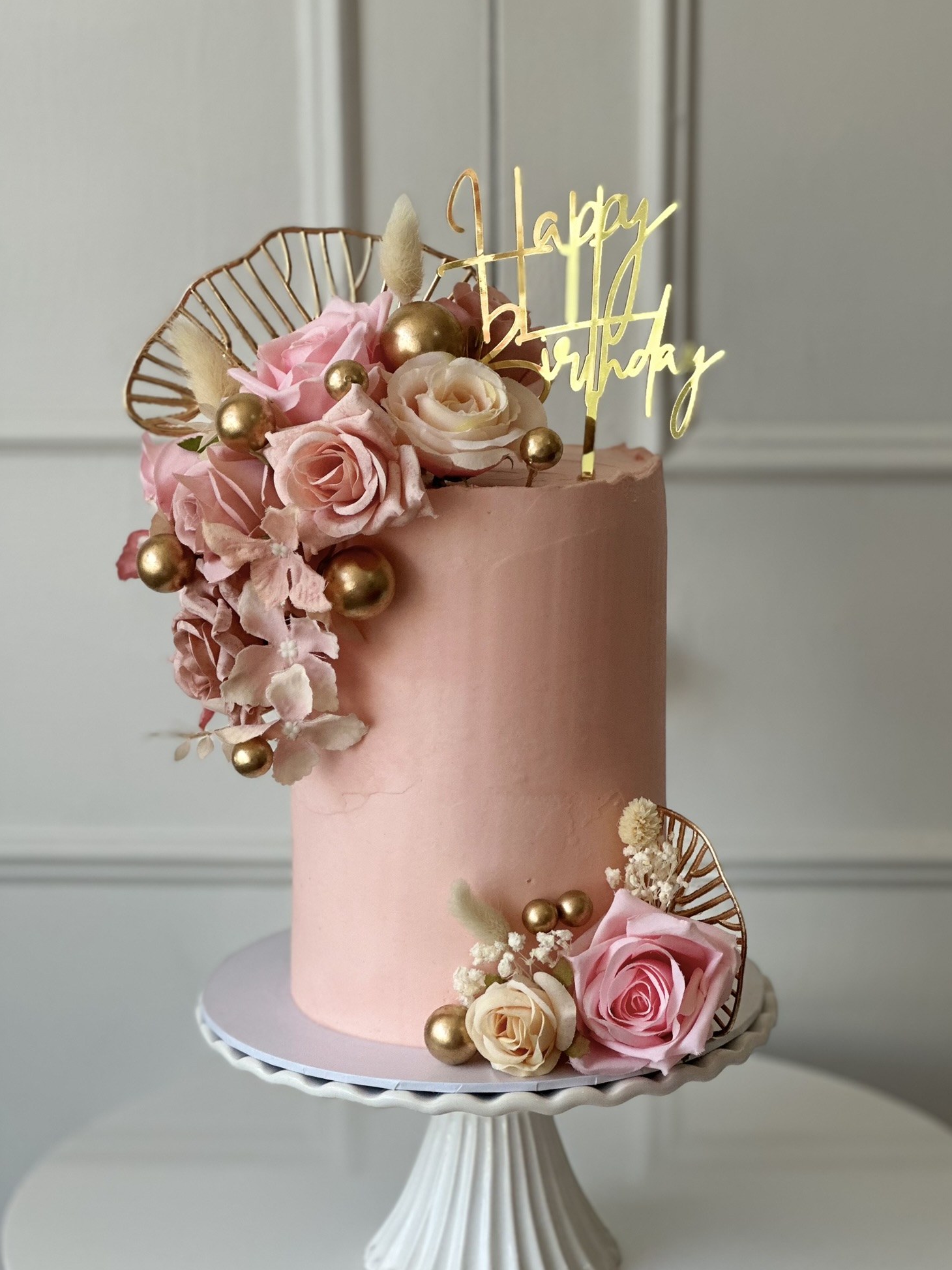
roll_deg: +0.0
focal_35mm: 81
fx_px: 2971
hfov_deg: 18.2
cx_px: 499
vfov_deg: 24.1
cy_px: 665
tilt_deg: -10.7
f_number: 2.8
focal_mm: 9
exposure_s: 1/121
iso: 64
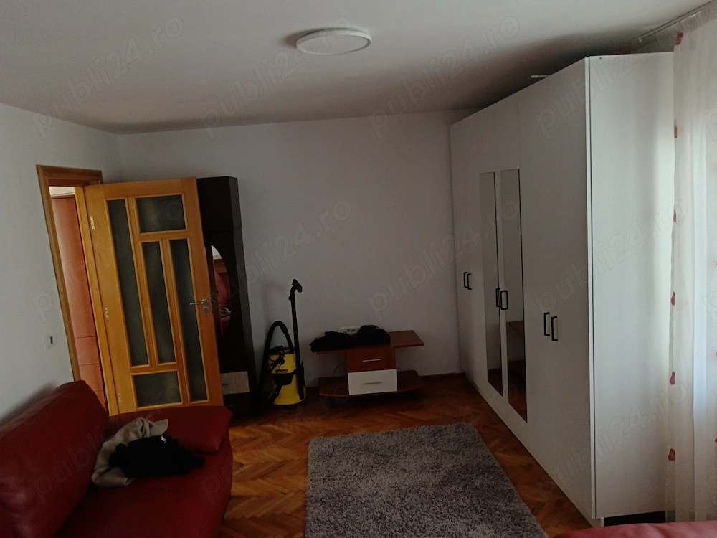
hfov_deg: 65.3
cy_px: 269
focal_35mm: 27
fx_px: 559
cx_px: 358
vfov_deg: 51.4
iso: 898
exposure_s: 1/30
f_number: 1.9
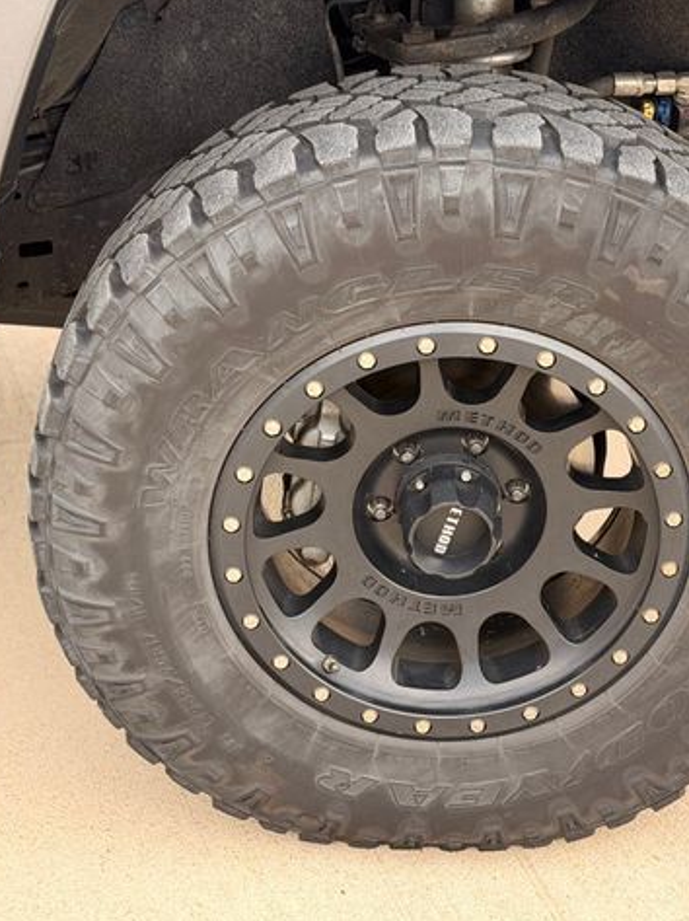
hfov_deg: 22.5
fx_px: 1727
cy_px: 461
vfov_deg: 29.8
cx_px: 442
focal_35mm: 65
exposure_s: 1/241
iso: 80
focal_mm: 6.76
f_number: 1.78
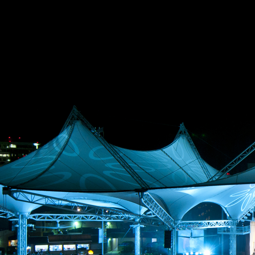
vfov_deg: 25.8
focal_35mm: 66
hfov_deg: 24.3
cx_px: 284
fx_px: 550
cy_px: 186
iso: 200
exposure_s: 1/3
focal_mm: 14
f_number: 5.6
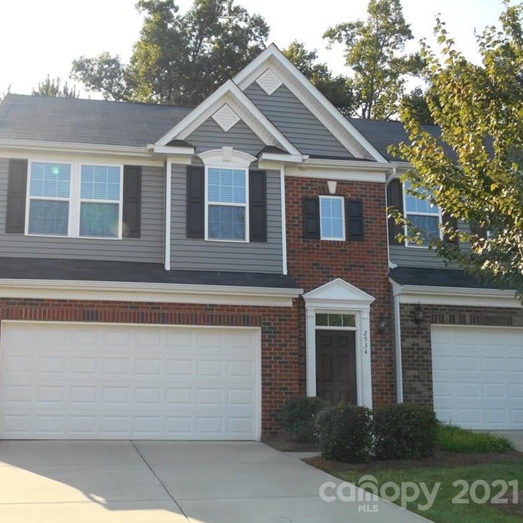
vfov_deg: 40.0
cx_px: 170
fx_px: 718
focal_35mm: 42
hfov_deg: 39.5
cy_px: 260
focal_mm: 6.3
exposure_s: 1/250
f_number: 3.7
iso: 80
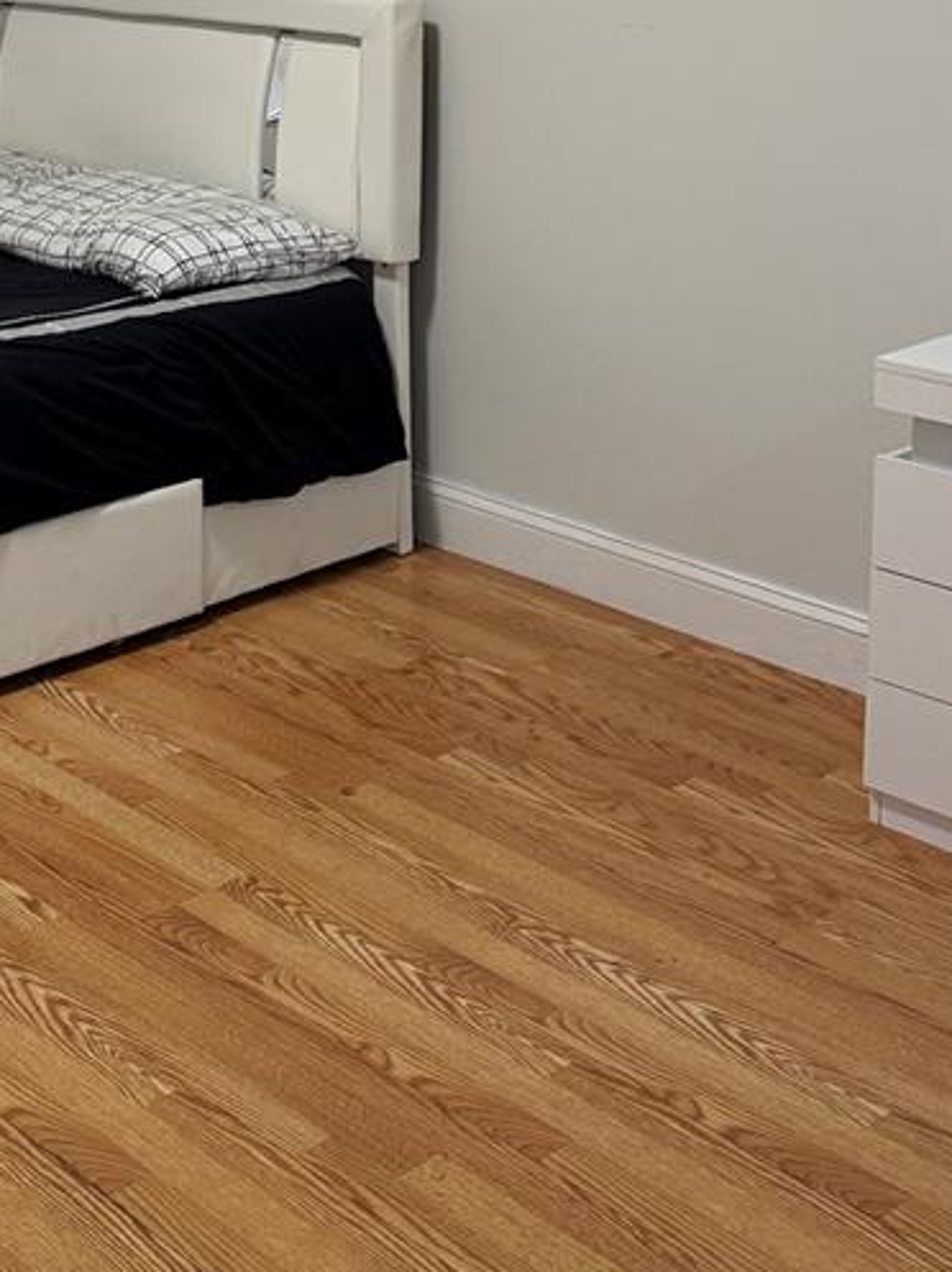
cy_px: 102
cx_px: 125
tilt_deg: -7.9
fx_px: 2130
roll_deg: +0.2
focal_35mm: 58
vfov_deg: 31.5
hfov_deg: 24.6
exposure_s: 1/60
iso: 250
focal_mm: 6.76
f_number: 1.78
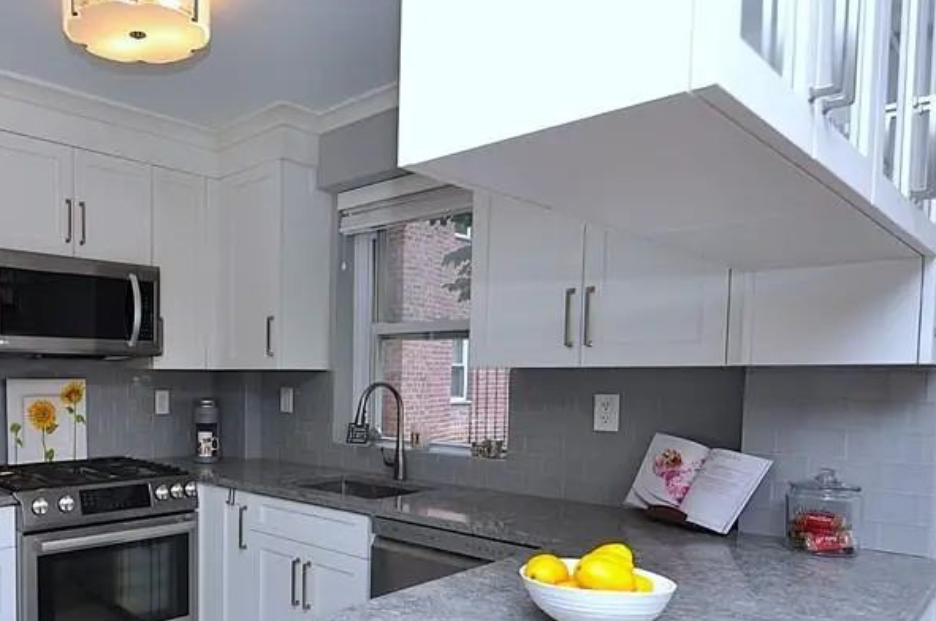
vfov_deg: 48.7
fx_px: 675
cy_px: 404
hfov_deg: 65.8
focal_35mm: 26
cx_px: 250
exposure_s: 1/60
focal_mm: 10
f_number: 4
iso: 200
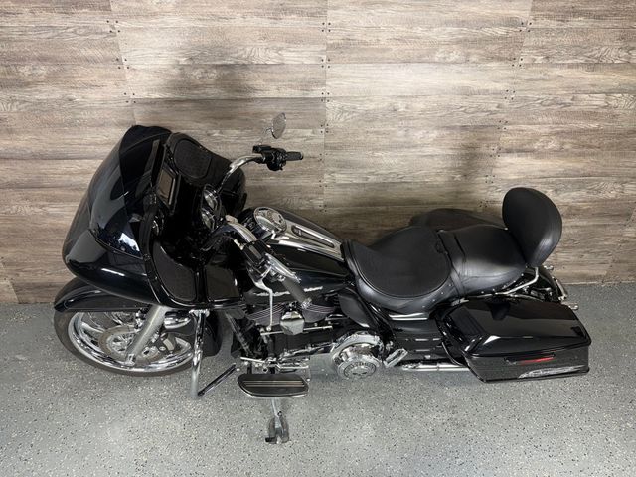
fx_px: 441
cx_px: 318
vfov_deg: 56.8
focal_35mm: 24
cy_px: 238
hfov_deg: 71.6
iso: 100
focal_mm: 6.76
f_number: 1.78
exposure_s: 1/22
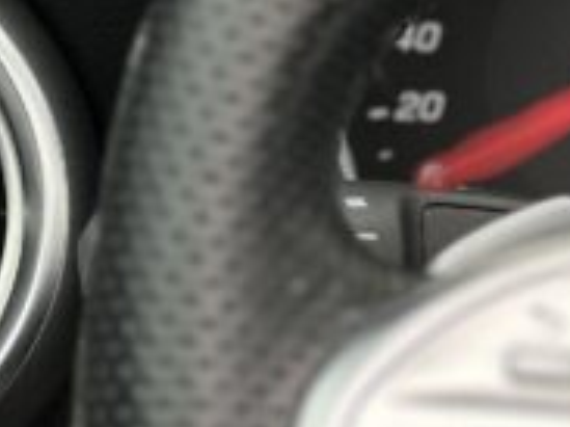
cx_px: -31
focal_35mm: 432
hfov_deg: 4.6
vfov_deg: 3.4
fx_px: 7109
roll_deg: +0.0
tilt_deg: -15.2
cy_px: 764
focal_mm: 9
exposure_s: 1/121
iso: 80
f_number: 2.8
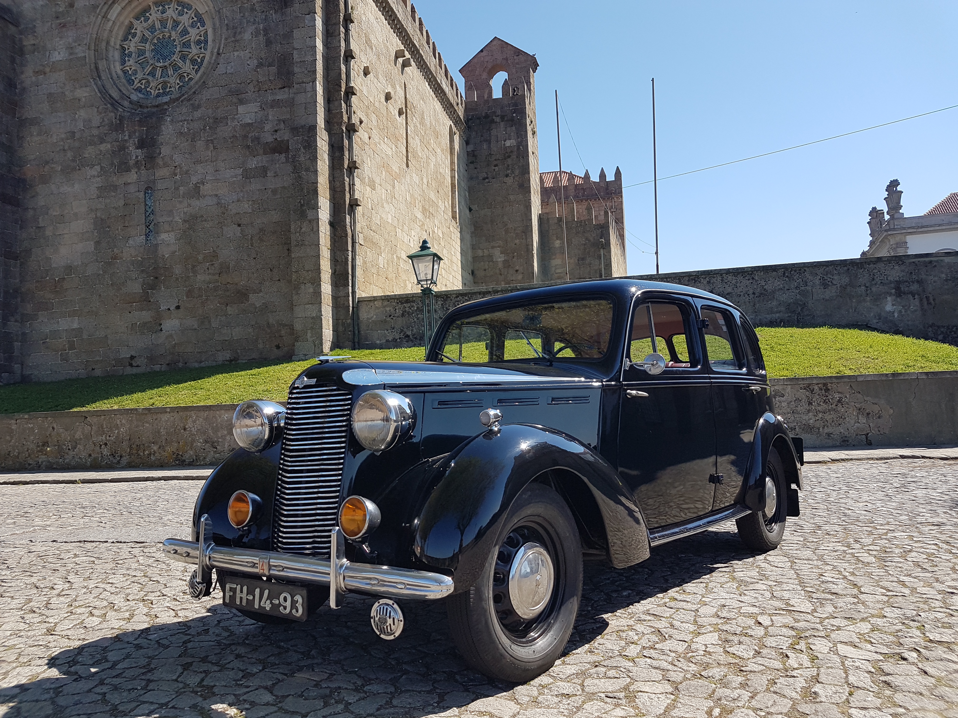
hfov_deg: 67.3
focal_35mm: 26
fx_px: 720
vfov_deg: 53.1
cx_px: 479
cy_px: 359
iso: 40
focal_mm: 4.2
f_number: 1.7
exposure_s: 1/1584
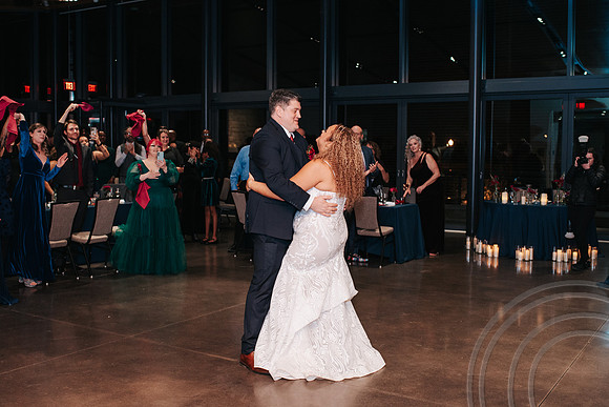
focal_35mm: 42
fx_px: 702
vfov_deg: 32.3
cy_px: 195
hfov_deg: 46.9
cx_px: 287
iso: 1000
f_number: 2.8
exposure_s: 1/200
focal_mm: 35
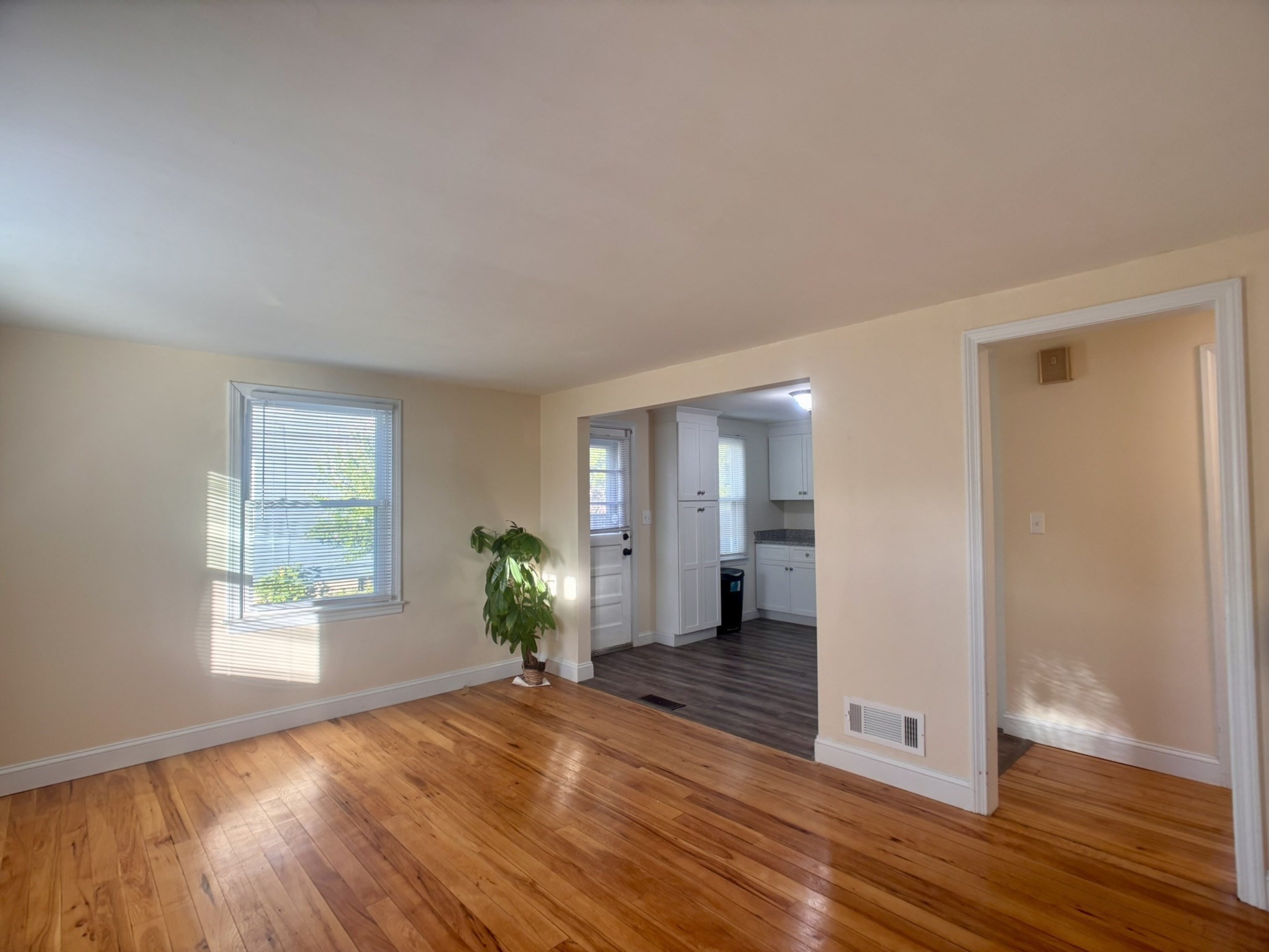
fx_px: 953
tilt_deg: +0.8
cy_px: 476
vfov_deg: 53.1
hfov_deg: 67.3
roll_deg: +0.1
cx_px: 634
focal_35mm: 26
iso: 80
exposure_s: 1/120
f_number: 1.6
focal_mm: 5.96
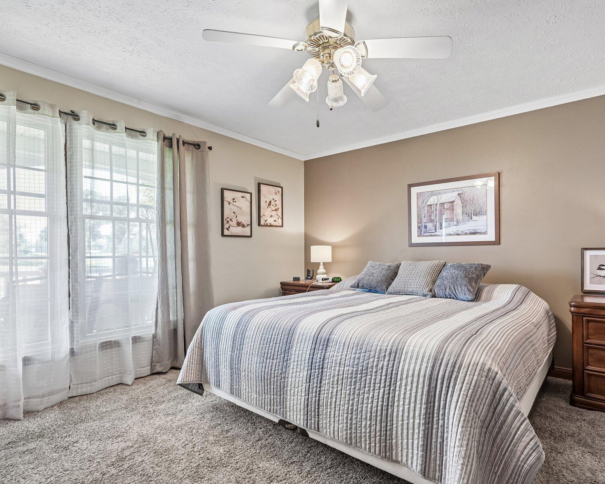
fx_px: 322
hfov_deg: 85.6
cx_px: 355
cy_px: 258
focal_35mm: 18
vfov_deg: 73.7
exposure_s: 1/6
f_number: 8
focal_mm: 14
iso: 400
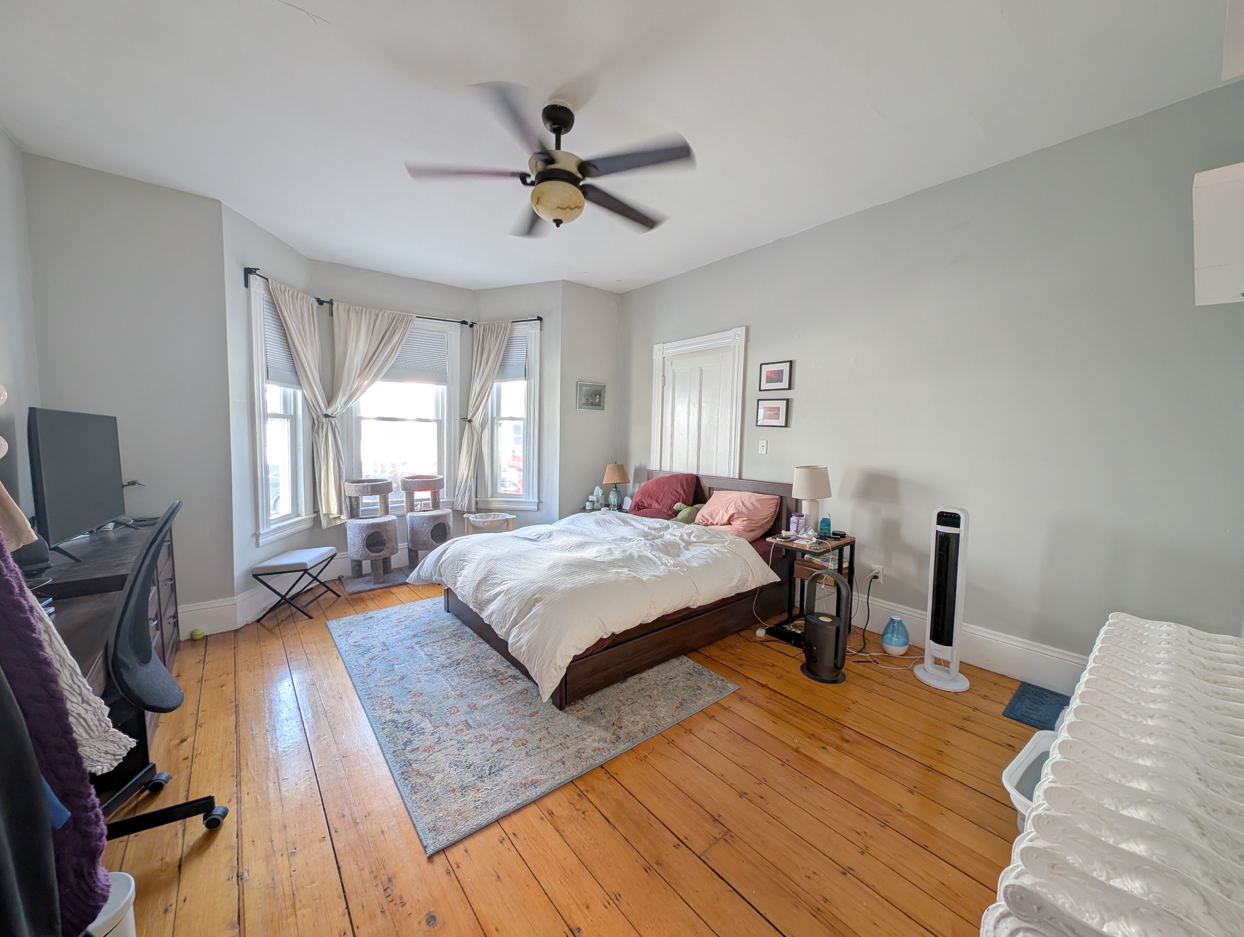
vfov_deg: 94.6
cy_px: 468
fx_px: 432
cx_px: 622
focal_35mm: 12
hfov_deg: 110.5
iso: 89
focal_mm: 2.23
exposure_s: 1/51.7
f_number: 1.95
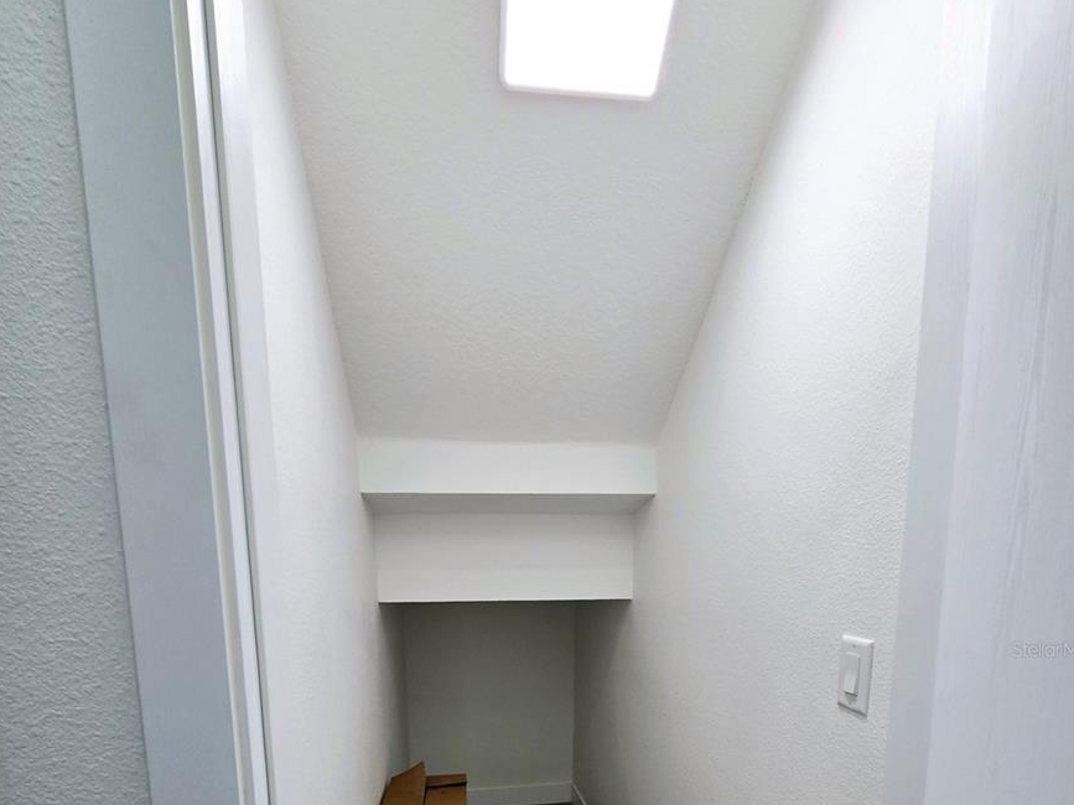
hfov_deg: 87.8
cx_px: 543
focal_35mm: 18
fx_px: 558
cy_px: 649
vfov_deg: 64.9
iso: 50
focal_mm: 2.2
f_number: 2.2
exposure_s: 1/120
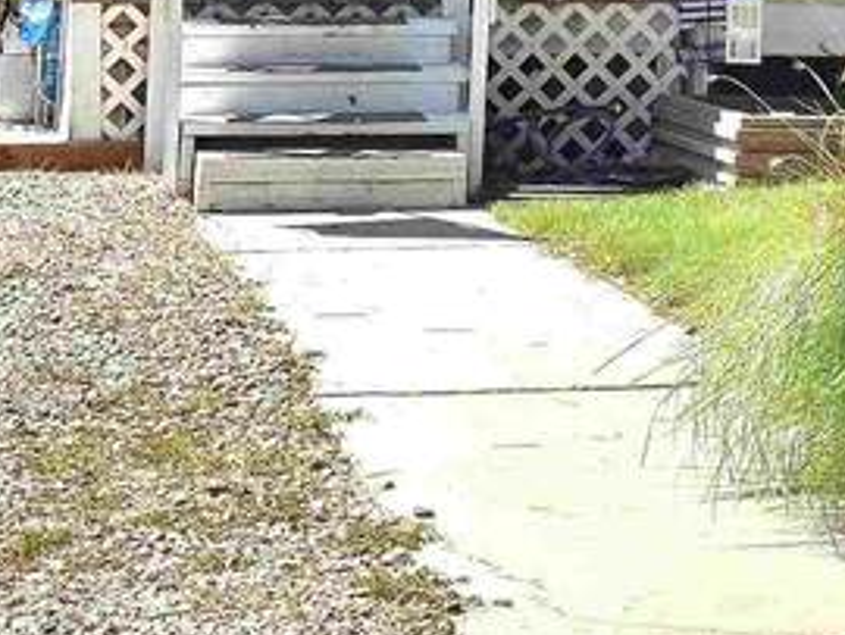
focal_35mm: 109
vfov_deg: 13.1
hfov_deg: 17.6
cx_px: 823
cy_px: -197
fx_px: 2663
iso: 12
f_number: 1.7
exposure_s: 1/455
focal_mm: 6.3
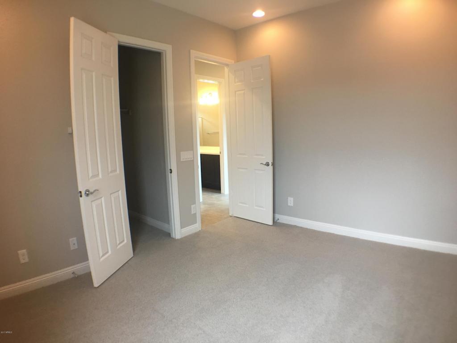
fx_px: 383
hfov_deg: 61.7
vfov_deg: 48.2
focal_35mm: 29
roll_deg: +1.3
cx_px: 228
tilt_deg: -7.0
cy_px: 172
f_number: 2.2
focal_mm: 4.15
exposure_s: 1/15
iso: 40
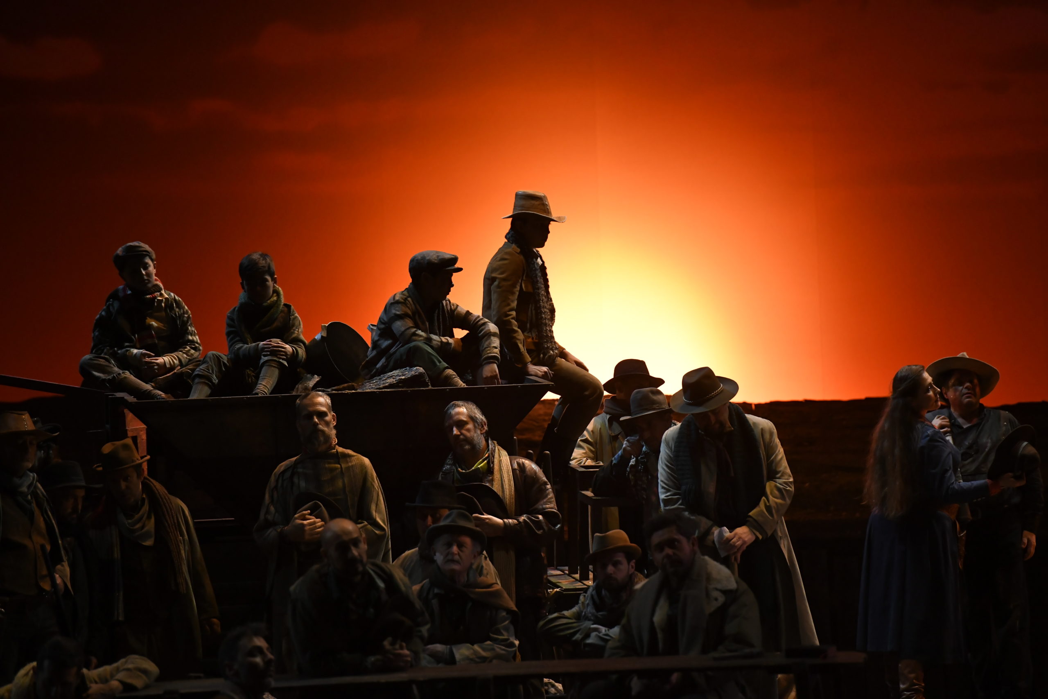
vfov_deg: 6.9
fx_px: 5822
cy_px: 350
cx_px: 524
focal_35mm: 200
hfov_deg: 10.3
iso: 3200
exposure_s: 1/160
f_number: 4
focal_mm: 200
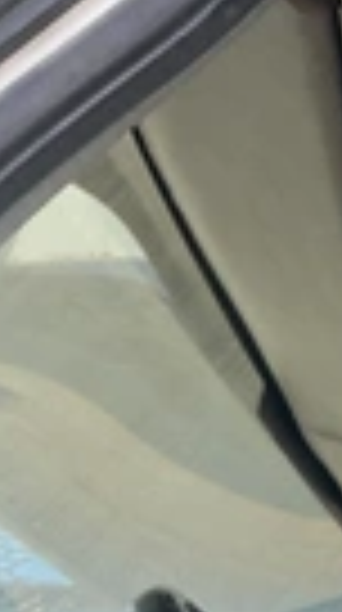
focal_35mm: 93
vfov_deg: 22.8
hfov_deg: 10.7
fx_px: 1507
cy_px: 441
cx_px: 878
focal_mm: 3
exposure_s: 1/196
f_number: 1.8
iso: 20
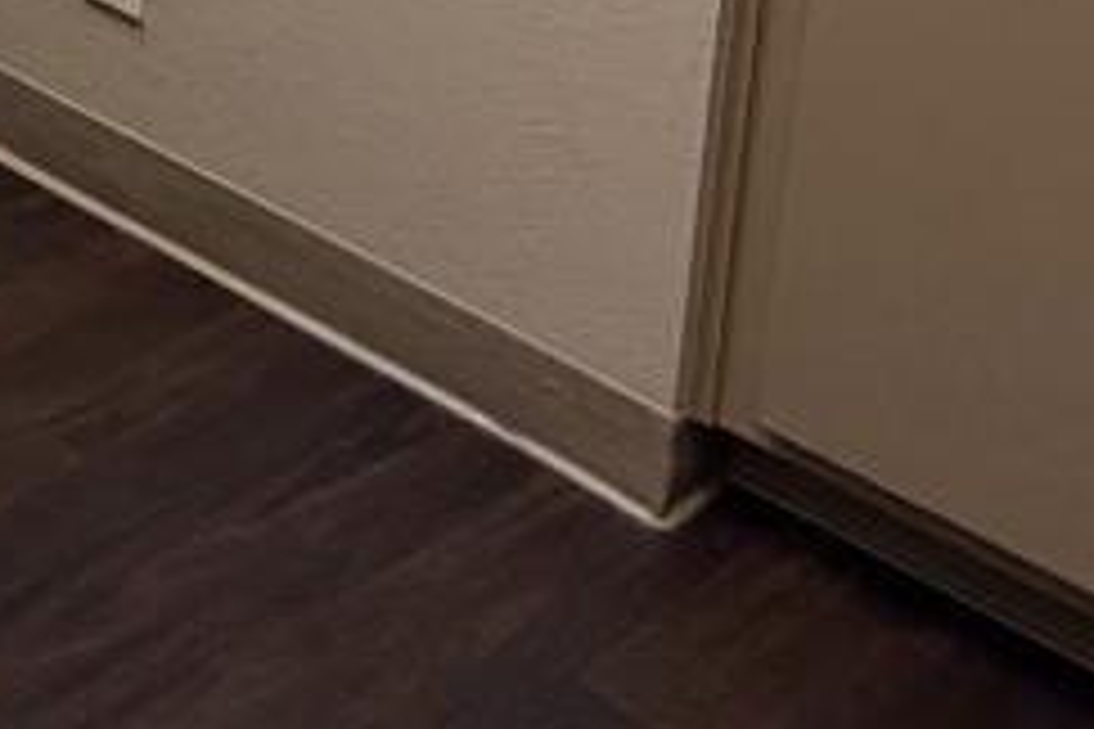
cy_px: -736
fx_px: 2735
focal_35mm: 90
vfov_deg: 13.1
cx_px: -716
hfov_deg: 18.8
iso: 250
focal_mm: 2.22
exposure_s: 1/120
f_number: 2.2
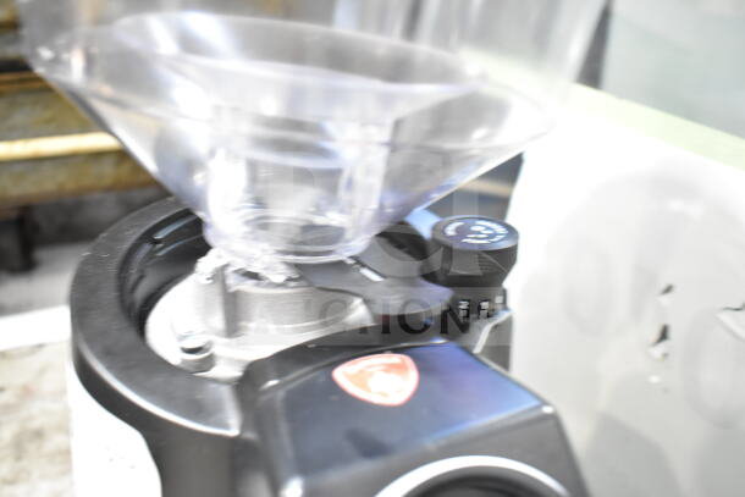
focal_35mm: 34
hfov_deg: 55.1
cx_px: 372
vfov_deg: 38.4
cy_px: 248
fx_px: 714
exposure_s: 1/40
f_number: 3.8
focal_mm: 23
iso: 2500
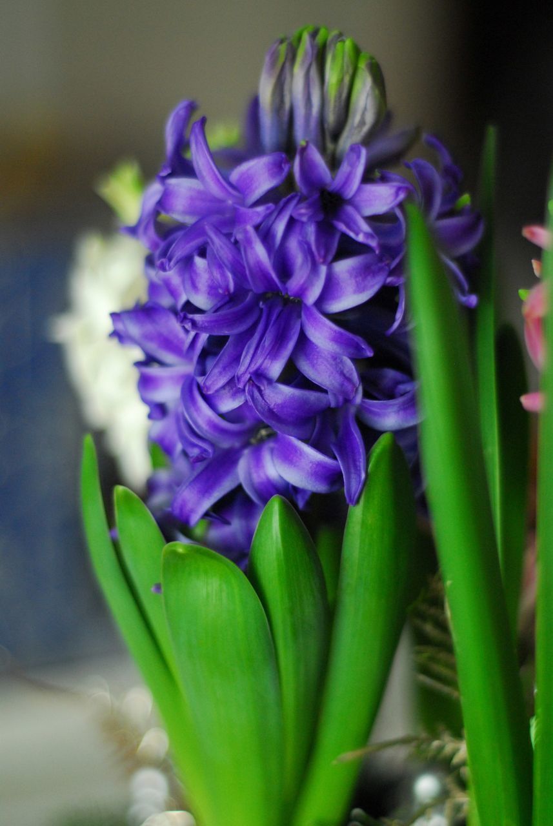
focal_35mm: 75
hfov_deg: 18.2
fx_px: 1723
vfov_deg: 27.0
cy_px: 413
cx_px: 276
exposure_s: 1/800
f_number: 1.8
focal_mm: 50
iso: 800
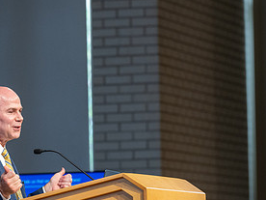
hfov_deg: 4.9
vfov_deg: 3.7
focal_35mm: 404
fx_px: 3104
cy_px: 162
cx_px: 164
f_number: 4
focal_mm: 200
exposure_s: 1/200
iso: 1250
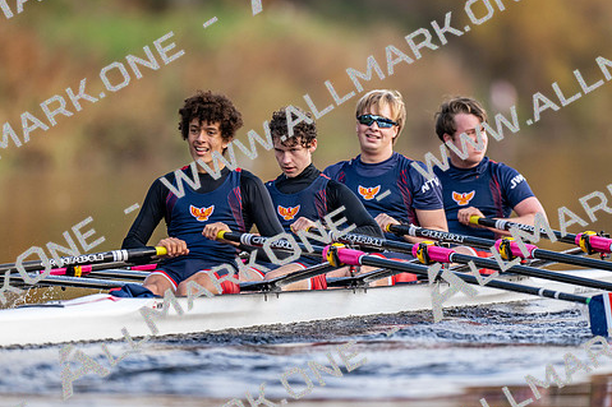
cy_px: 202
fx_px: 12354
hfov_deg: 2.8
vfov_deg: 1.9
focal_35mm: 727
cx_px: 318
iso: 1250
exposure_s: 1/2500
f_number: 4
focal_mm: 600
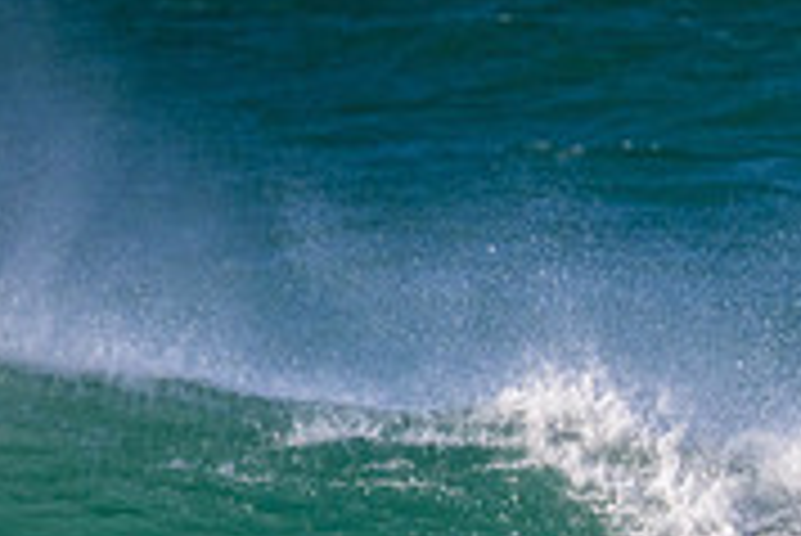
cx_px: 1107
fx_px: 58118
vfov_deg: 0.5
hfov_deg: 0.8
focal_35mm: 2610
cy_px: 790
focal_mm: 800
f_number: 11
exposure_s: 1/2000
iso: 1800
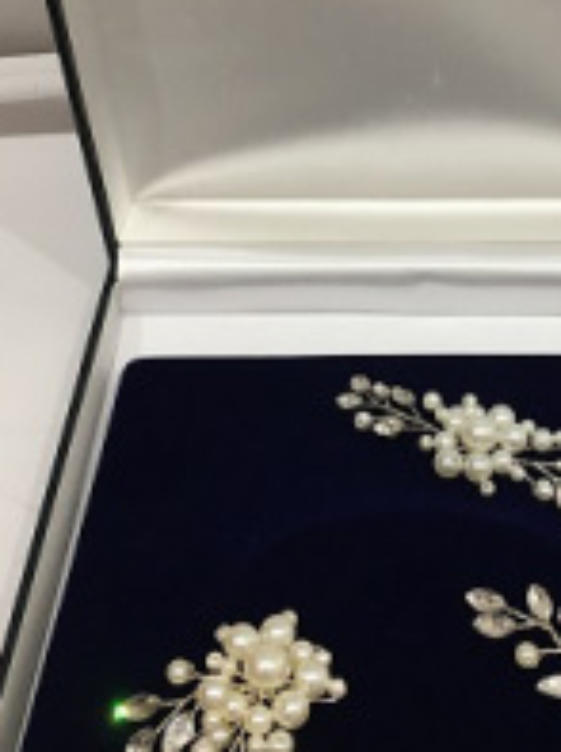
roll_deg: +0.6
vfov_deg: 32.6
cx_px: 424
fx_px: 1279
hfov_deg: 24.5
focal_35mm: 59
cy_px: 267
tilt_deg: -42.1
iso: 80
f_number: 2.2
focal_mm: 4.15
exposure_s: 1/33
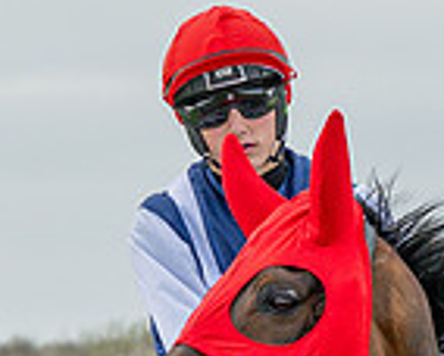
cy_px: 537
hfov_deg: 3.6
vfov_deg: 2.9
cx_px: 311
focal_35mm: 539
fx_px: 7093
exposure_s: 1/320
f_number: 5.6
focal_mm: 81
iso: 200
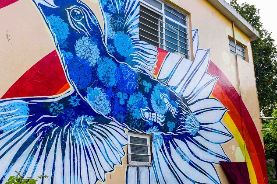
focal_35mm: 38
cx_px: 161
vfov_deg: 34.9
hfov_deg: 50.5
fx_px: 292
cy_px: 69
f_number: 11
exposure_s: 1/200
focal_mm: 24
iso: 200
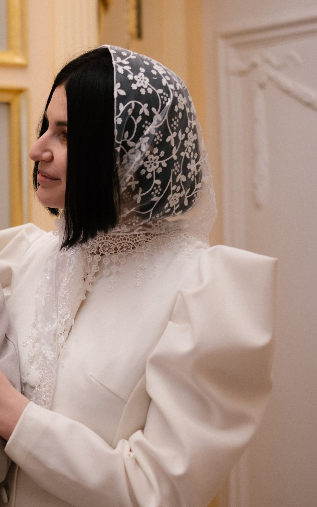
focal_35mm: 77
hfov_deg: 16.4
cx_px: -36
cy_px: 220
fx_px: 1064
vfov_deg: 26.8
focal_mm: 35
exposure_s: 1/250
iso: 640
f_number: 1.8
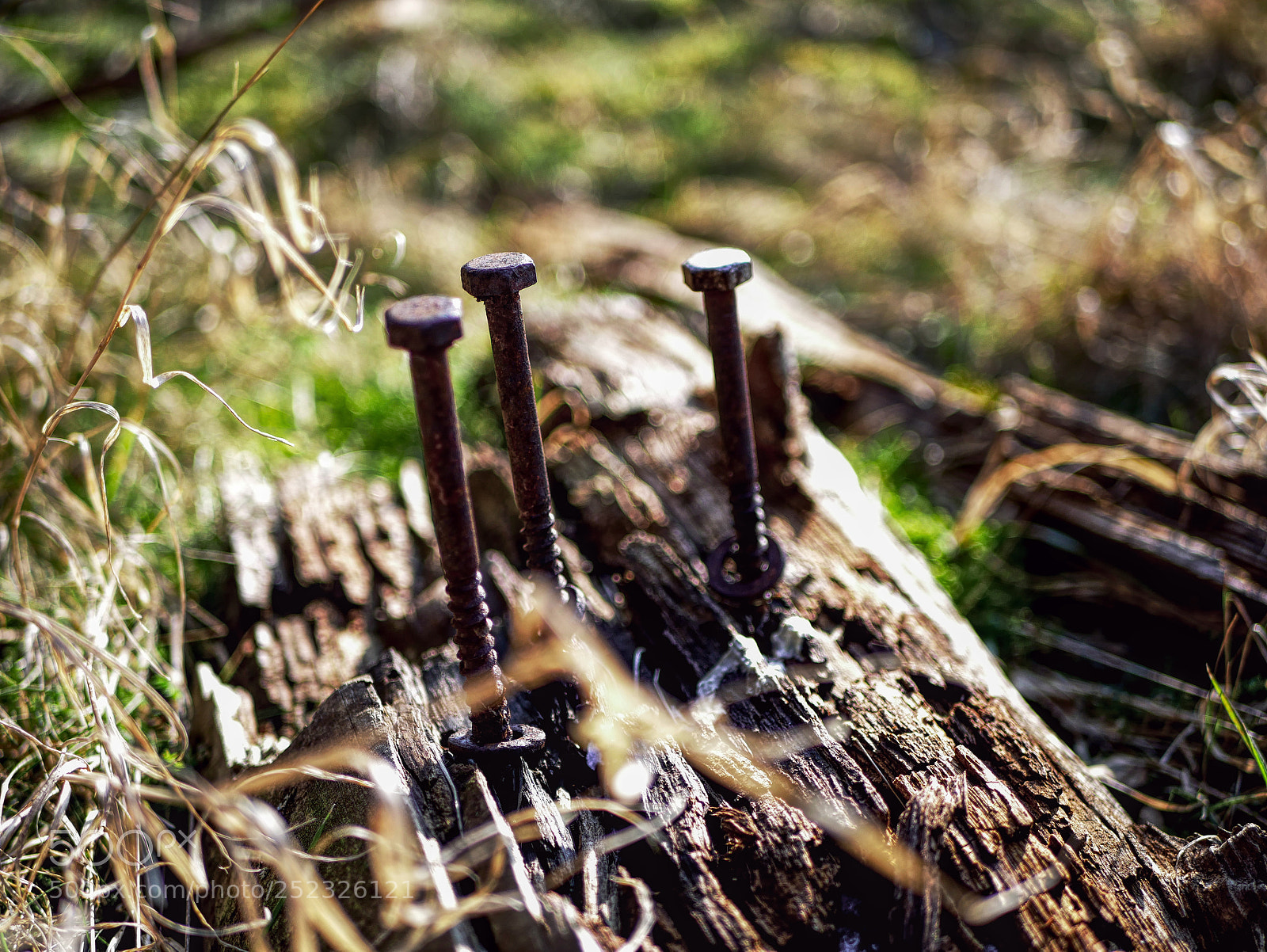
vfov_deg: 29.1
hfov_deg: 38.2
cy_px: 476
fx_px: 1831
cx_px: 634
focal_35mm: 50
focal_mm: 25
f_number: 1.8
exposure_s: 1/1000
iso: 100
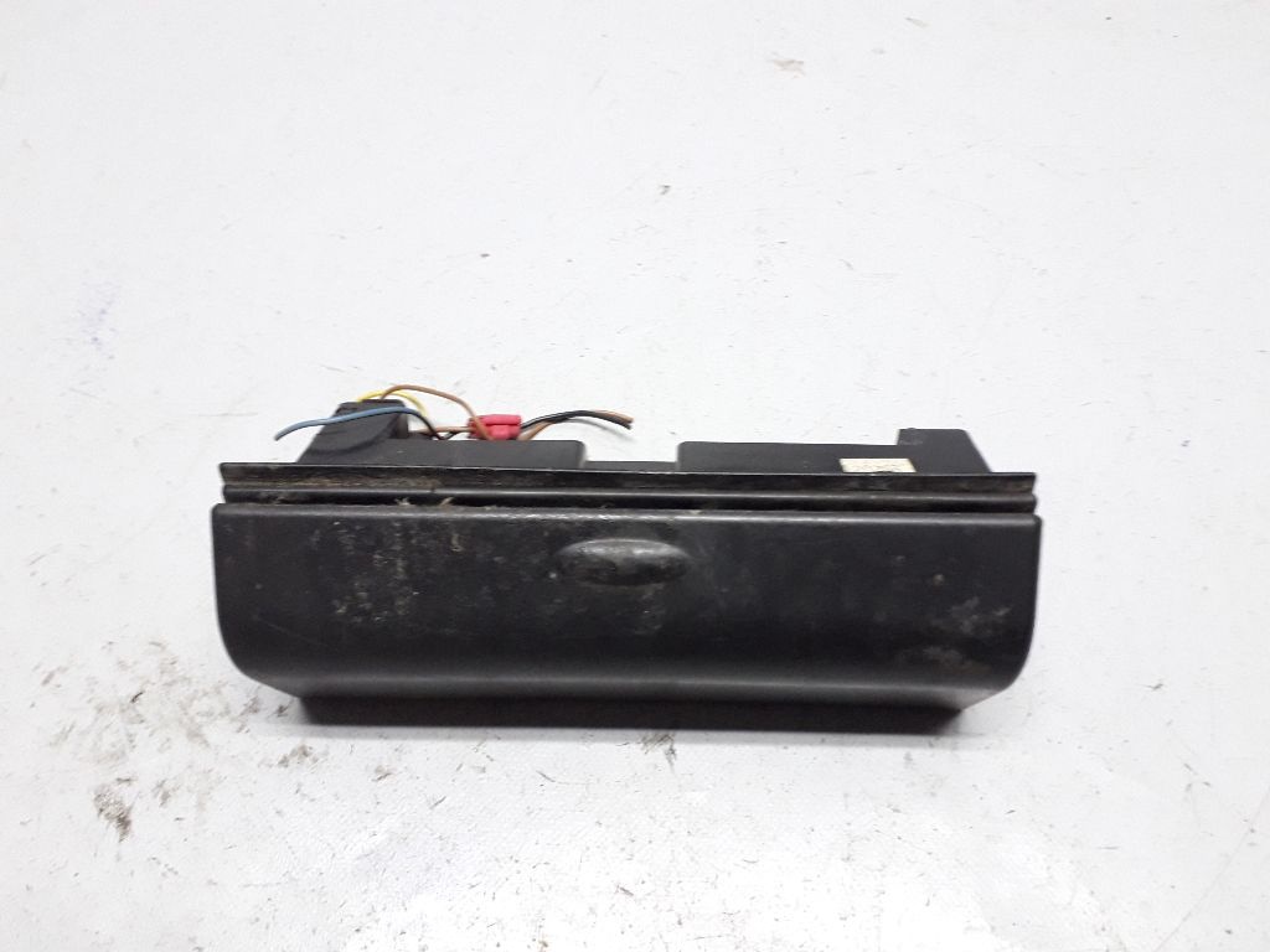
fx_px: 991
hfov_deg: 65.3
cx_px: 635
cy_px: 476
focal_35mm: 27
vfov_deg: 51.4
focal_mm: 3.6
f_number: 1.9
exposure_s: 1/25
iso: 200
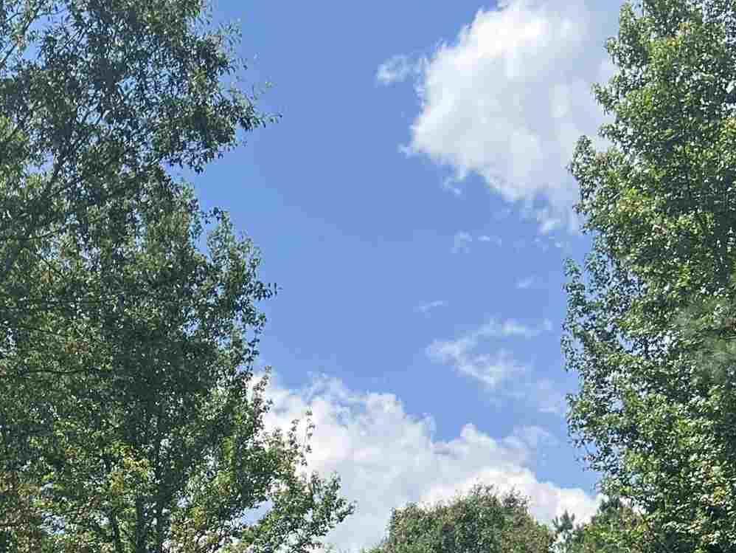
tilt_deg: +5.6
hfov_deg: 22.7
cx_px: -112
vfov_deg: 17.0
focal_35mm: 80
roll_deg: +3.0
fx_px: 1701
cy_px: 791
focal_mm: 5.7
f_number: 1.5
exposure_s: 1/2165
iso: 50
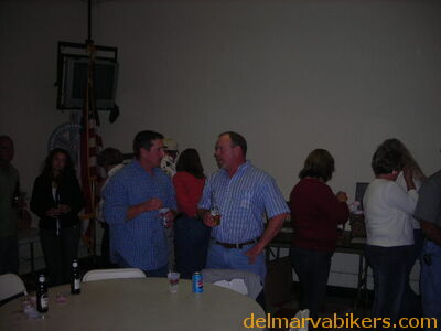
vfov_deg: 37.7
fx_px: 484
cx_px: 220
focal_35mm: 38
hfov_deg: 49.0
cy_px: 166
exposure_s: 1/60.1
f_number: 3.2
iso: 75
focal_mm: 6.3
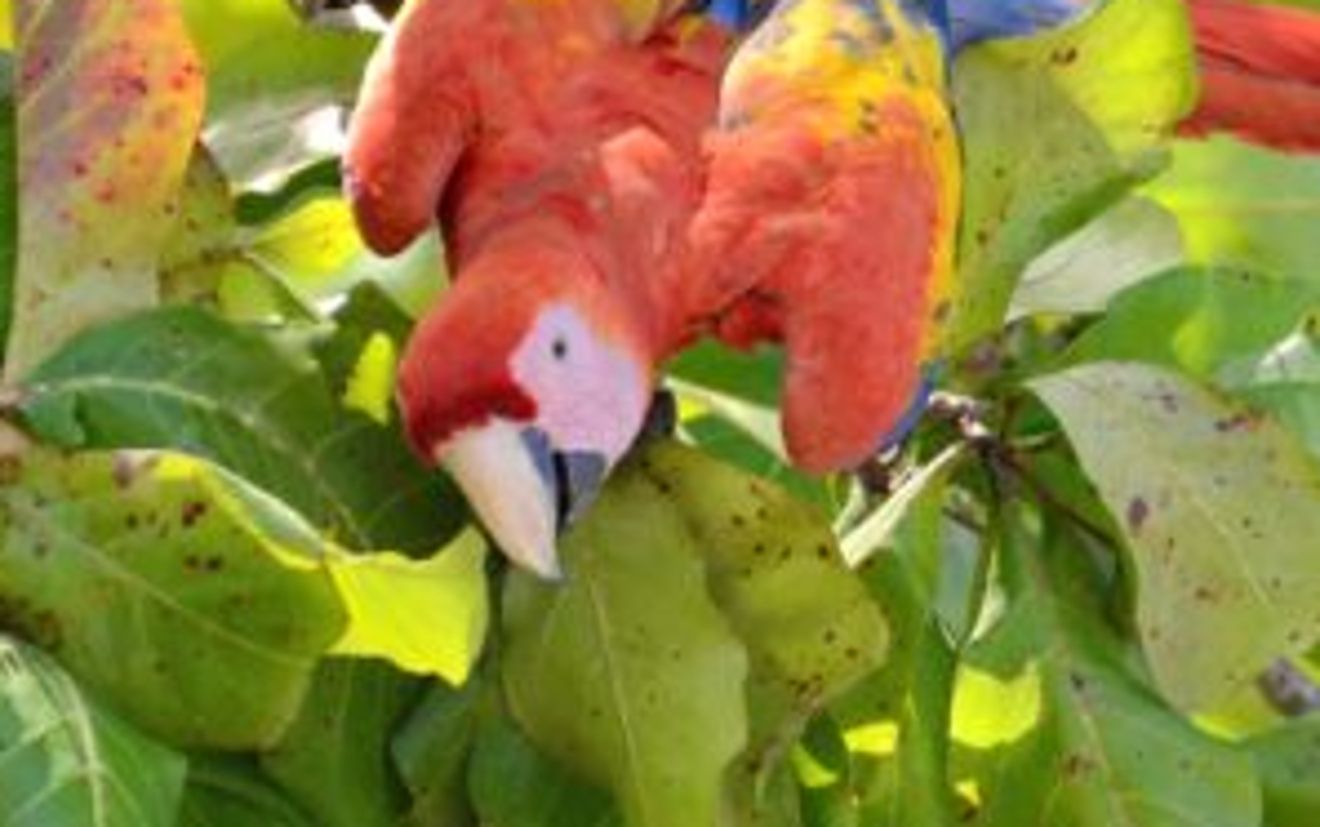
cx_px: 520
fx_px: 33295
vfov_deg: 1.4
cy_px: 396
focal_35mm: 925
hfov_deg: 2.3
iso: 800
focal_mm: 300
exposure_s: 1/1000
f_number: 5.6
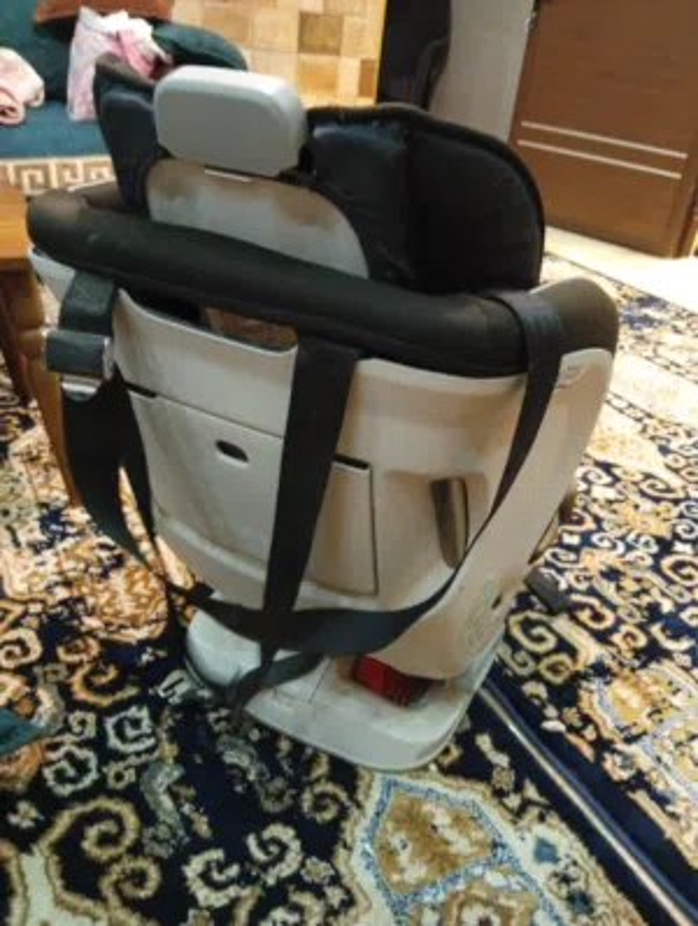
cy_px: 463
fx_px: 697
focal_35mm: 26
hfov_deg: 53.2
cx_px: 349
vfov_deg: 67.2
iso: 2252
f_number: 1.8
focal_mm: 3.96
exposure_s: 1/16.7
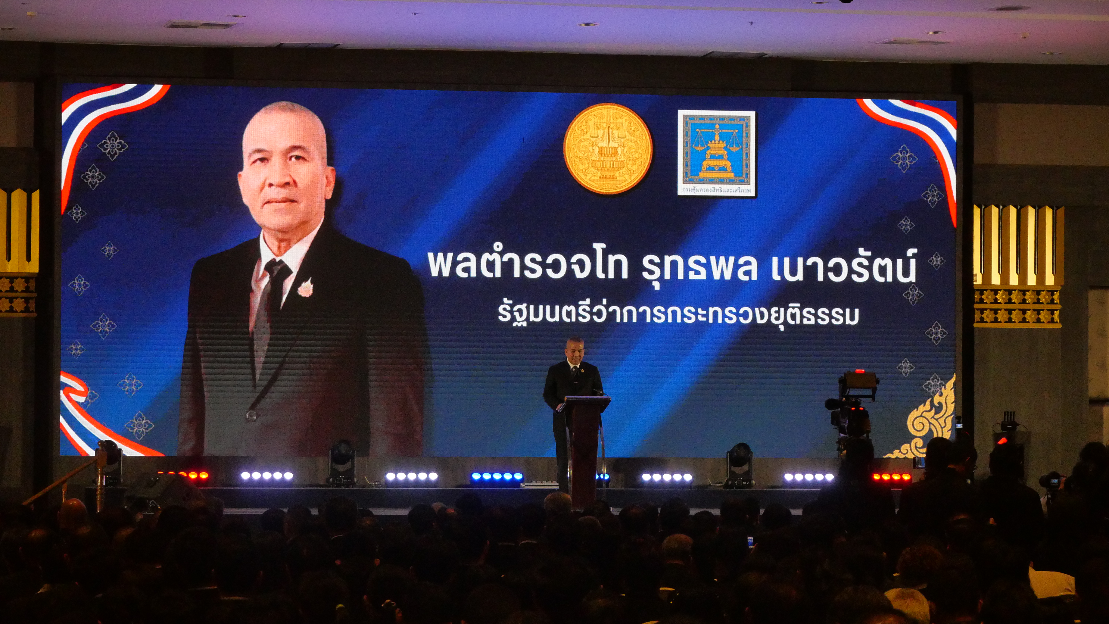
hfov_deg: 16.4
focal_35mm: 131
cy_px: 343
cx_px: 550
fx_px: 3852
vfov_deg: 9.3
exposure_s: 1/320
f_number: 7.1
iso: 4000
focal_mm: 60
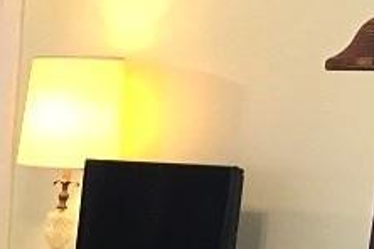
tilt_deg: -10.5
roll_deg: -0.1
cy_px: 409
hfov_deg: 13.2
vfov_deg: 9.7
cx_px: -361
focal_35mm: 136
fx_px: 1413
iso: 64
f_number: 2.2
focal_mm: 4.15
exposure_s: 1/15
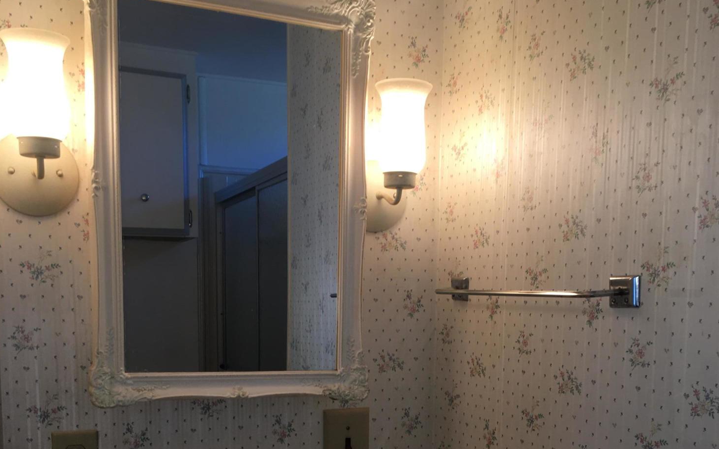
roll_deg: -0.6
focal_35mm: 42
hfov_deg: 47.2
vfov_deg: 29.2
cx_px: 365
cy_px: 409
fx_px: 823
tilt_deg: -7.2
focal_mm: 4.15
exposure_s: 1/49
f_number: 2.2
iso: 25
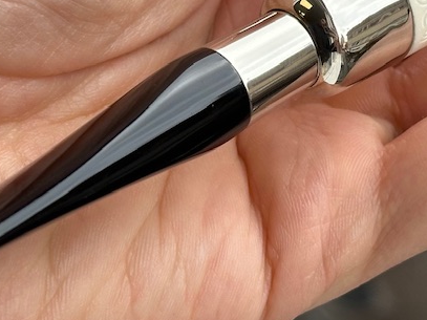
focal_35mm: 151
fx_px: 1862
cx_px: 272
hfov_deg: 13.1
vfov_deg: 9.7
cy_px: -25
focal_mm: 6.86
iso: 64
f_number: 1.78
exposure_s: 1/1062
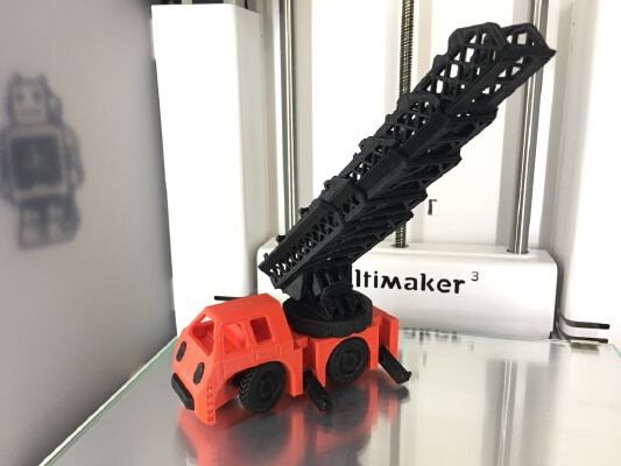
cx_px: 310
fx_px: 520
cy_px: 233
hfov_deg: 61.6
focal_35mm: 29
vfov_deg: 48.2
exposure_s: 1/15
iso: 50
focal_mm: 4.15
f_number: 2.2
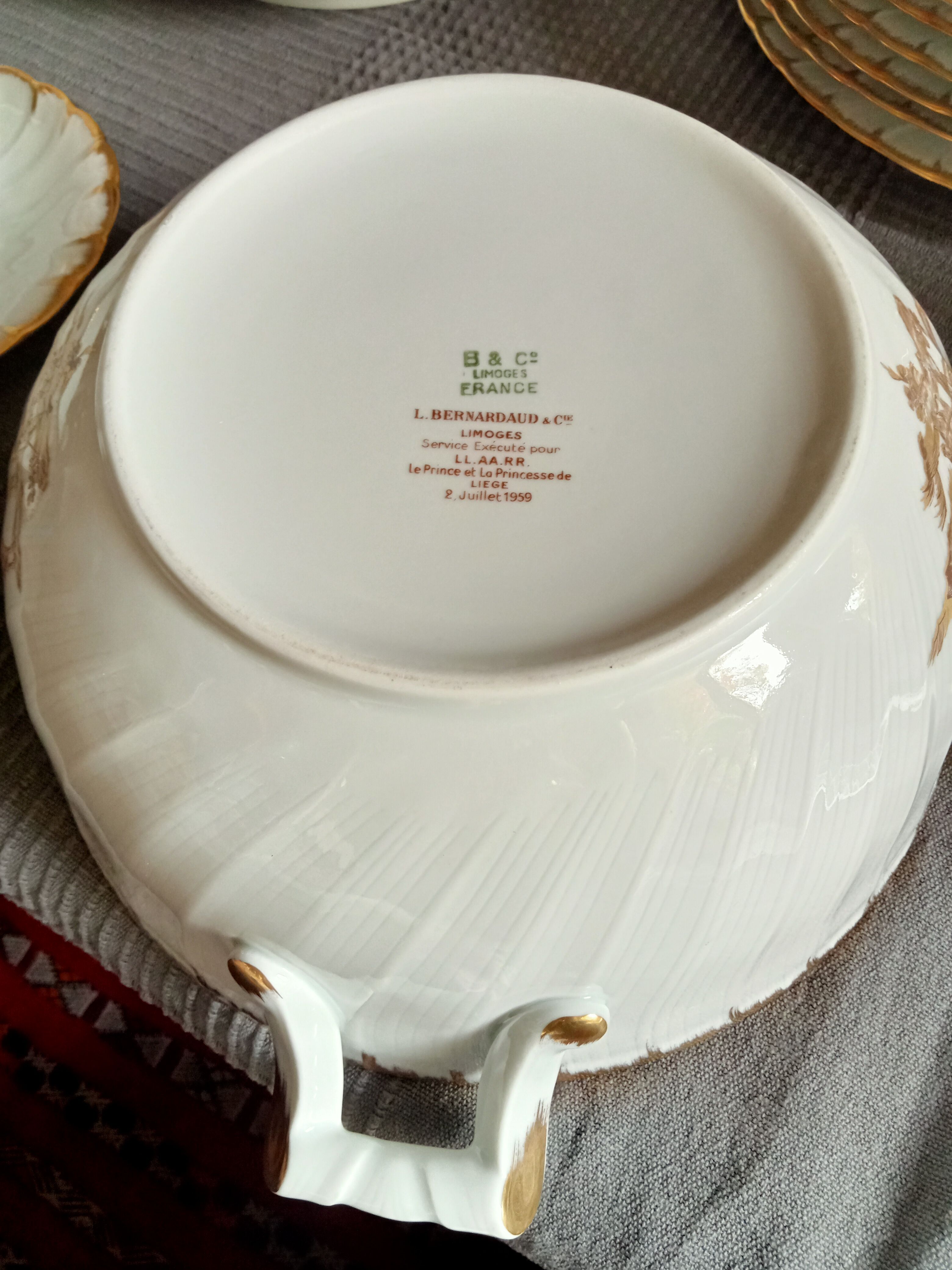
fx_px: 1027
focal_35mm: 28
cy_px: 635
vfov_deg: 63.4
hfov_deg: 49.7
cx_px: 476
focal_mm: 3.46
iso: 243
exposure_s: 1/33.3
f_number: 2.2
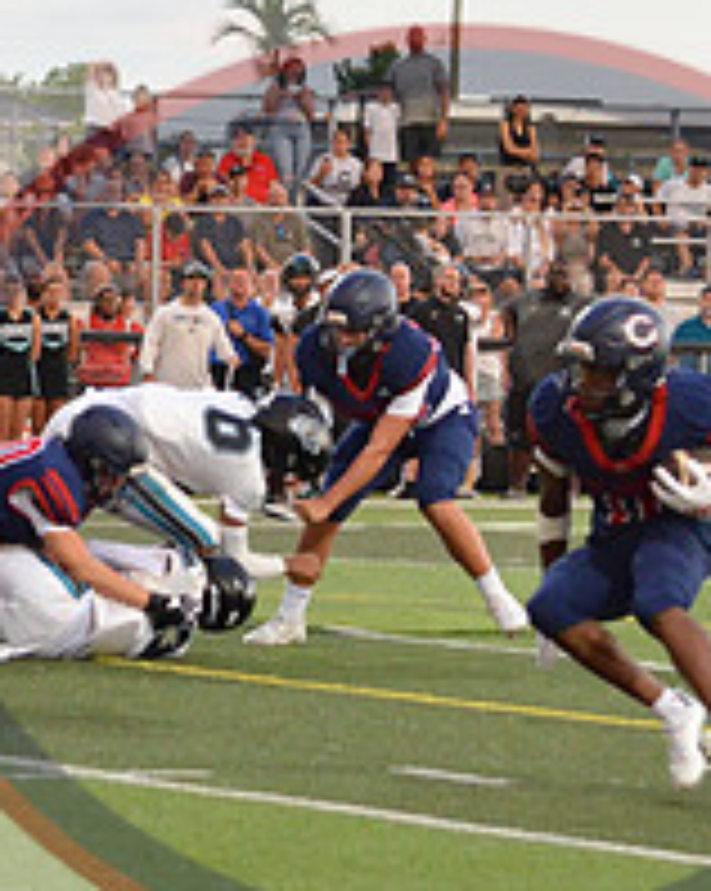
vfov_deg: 5.1
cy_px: 508
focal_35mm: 379
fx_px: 9984
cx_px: 436
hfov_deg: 4.1
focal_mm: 92
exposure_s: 1/500
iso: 2000
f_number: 4.5
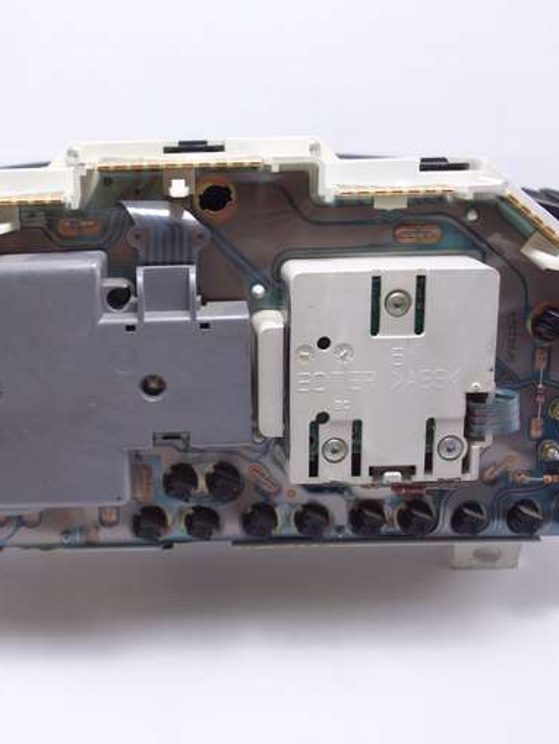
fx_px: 969
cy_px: 371
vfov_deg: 42.1
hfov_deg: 31.8
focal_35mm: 45
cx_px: 168
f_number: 2.2
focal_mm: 11.46
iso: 125
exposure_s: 1/50
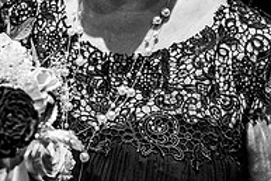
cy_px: -41
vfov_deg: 17.9
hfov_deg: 26.8
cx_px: 11
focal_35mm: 72
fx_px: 542
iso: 1600
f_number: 2.8
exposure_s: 1/200
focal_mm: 24
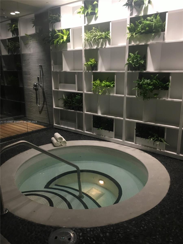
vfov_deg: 61.7
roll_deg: +0.1
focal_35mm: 29
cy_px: 122
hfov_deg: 48.2
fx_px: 204
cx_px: 92
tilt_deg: -15.7
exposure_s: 1/30
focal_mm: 4.15
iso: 80
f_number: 2.2
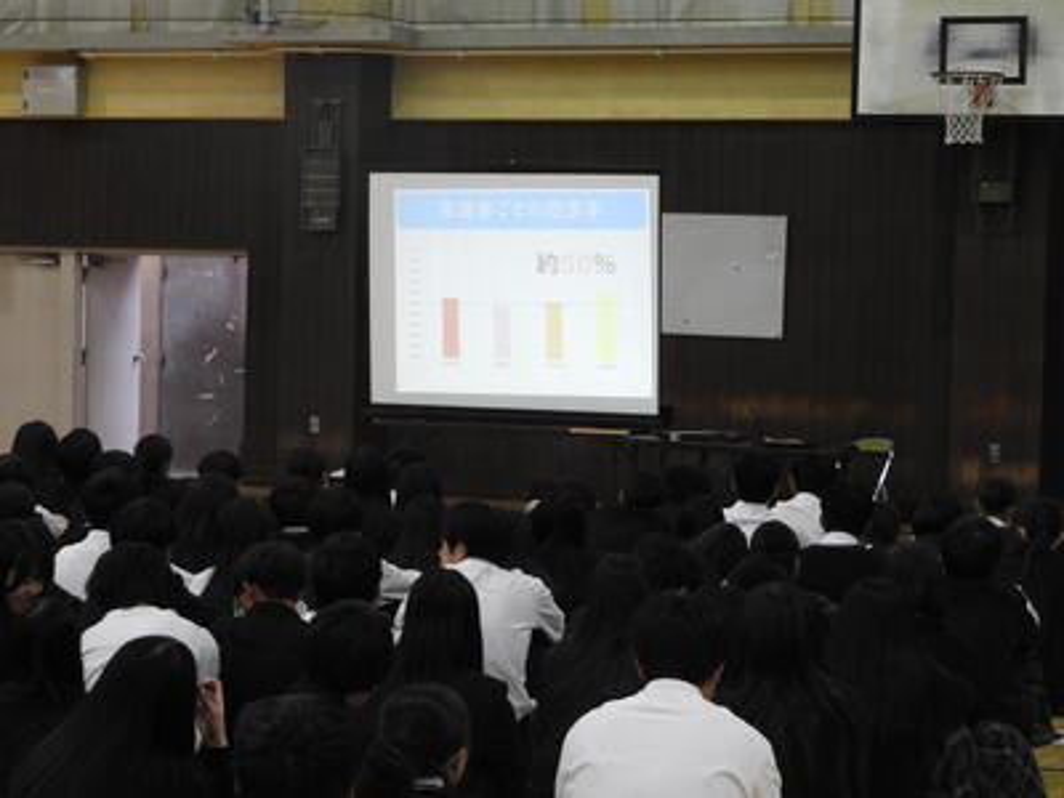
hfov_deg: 18.7
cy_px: 399
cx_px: 532
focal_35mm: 105
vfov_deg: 14.1
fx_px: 3227
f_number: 4.8
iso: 400
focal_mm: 18.8
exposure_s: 1/30
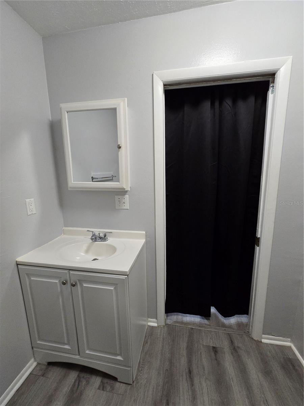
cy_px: 203
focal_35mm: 13
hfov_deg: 89.9
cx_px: 152
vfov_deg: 106.2
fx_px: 152
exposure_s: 1/60
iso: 320
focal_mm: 2.2
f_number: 2.2
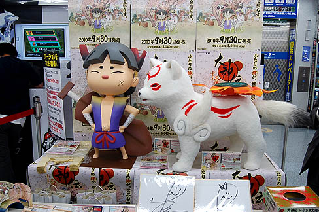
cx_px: 160
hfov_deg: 55.2
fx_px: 305
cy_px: 106
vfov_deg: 38.3
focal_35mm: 34
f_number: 5.6
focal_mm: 23
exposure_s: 1/125
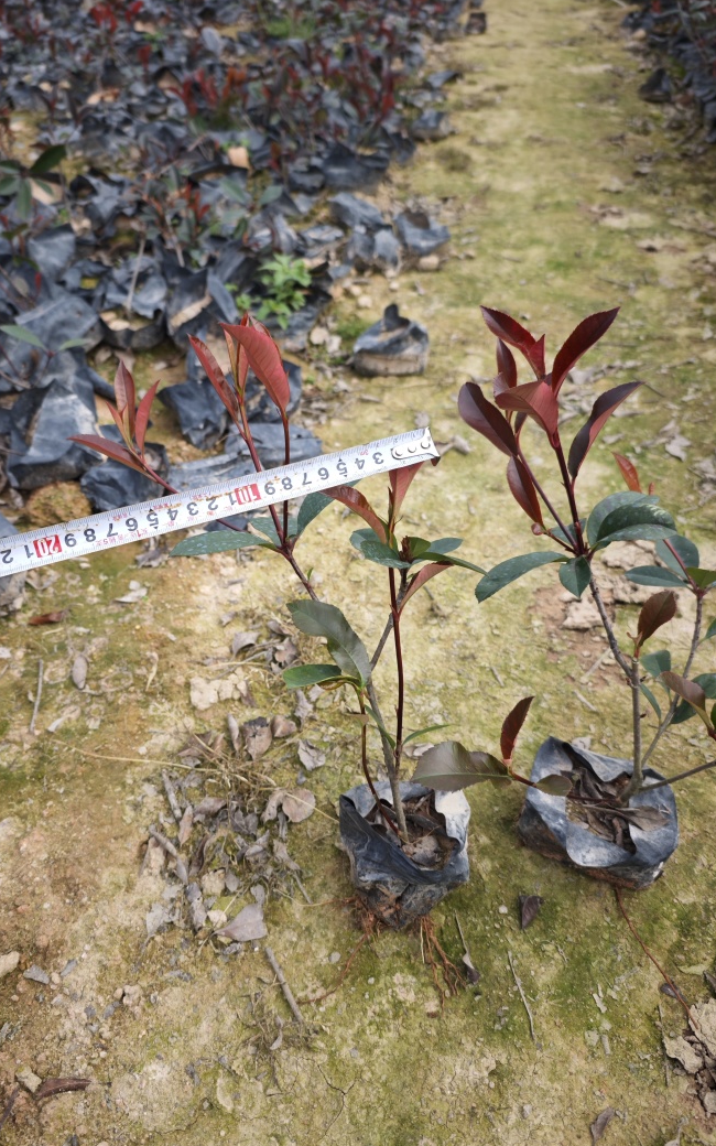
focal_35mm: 25
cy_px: 585
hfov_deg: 49.1
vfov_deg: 72.5
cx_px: 307
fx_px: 781
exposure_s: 1/787
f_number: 1.6
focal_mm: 6.55
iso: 50
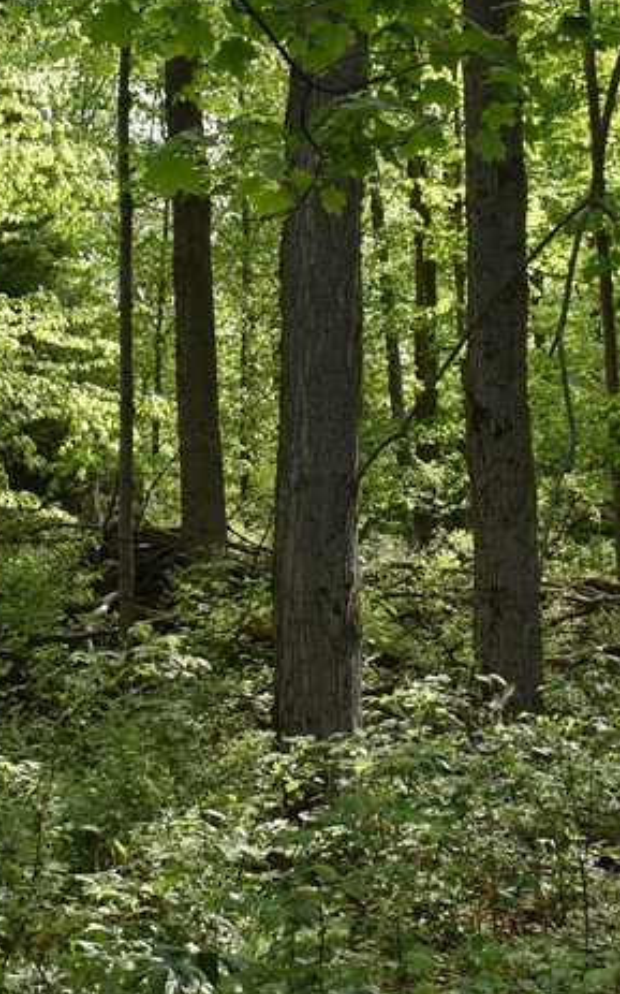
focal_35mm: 86
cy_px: 302
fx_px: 2327
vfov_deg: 23.9
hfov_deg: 15.2
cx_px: 239
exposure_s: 1/200
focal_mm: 24
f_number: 7.1
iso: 400
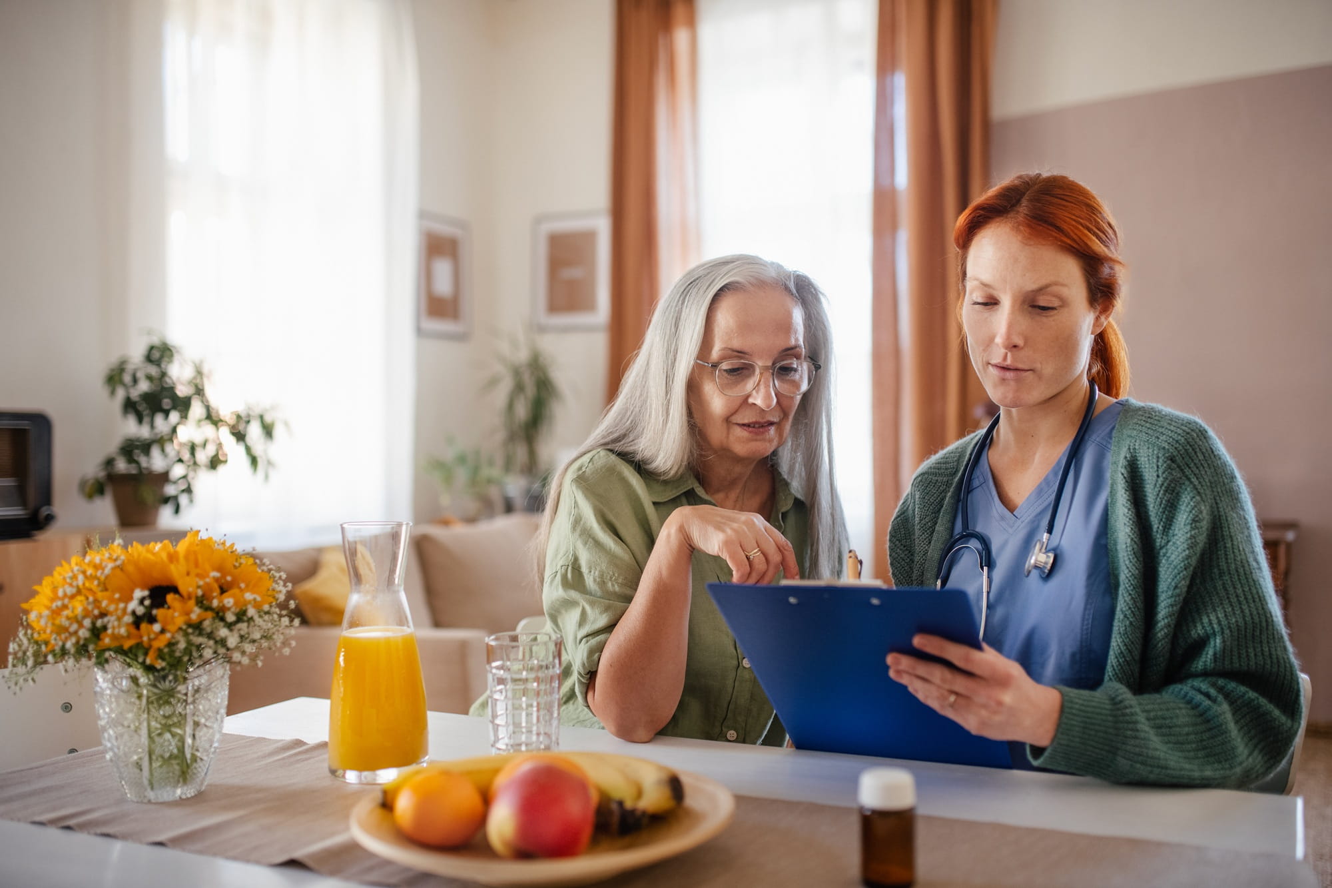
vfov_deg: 37.8
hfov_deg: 54.4
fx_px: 1295
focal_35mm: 35
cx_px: 666
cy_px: 444
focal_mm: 35
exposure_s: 1/250
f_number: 1.8
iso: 500
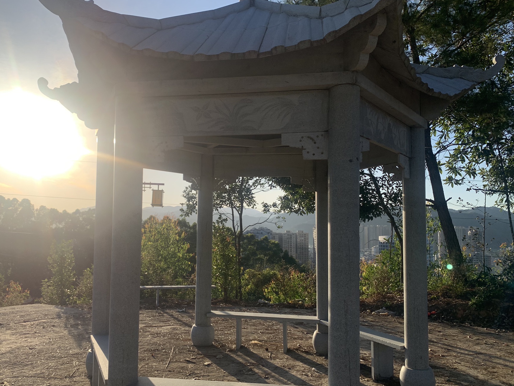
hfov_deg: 59.9
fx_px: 445
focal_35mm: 30
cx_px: 233
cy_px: 200
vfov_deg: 46.8
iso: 25
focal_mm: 4.25
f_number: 1.8
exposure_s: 1/2833
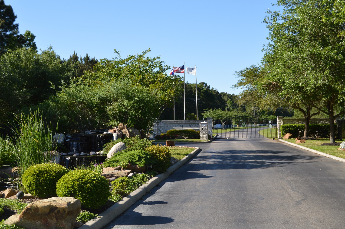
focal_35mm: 51
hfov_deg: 38.9
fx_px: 488
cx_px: 172
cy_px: 114
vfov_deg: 26.4
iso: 100
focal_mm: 34
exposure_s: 1/200
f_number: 7.1
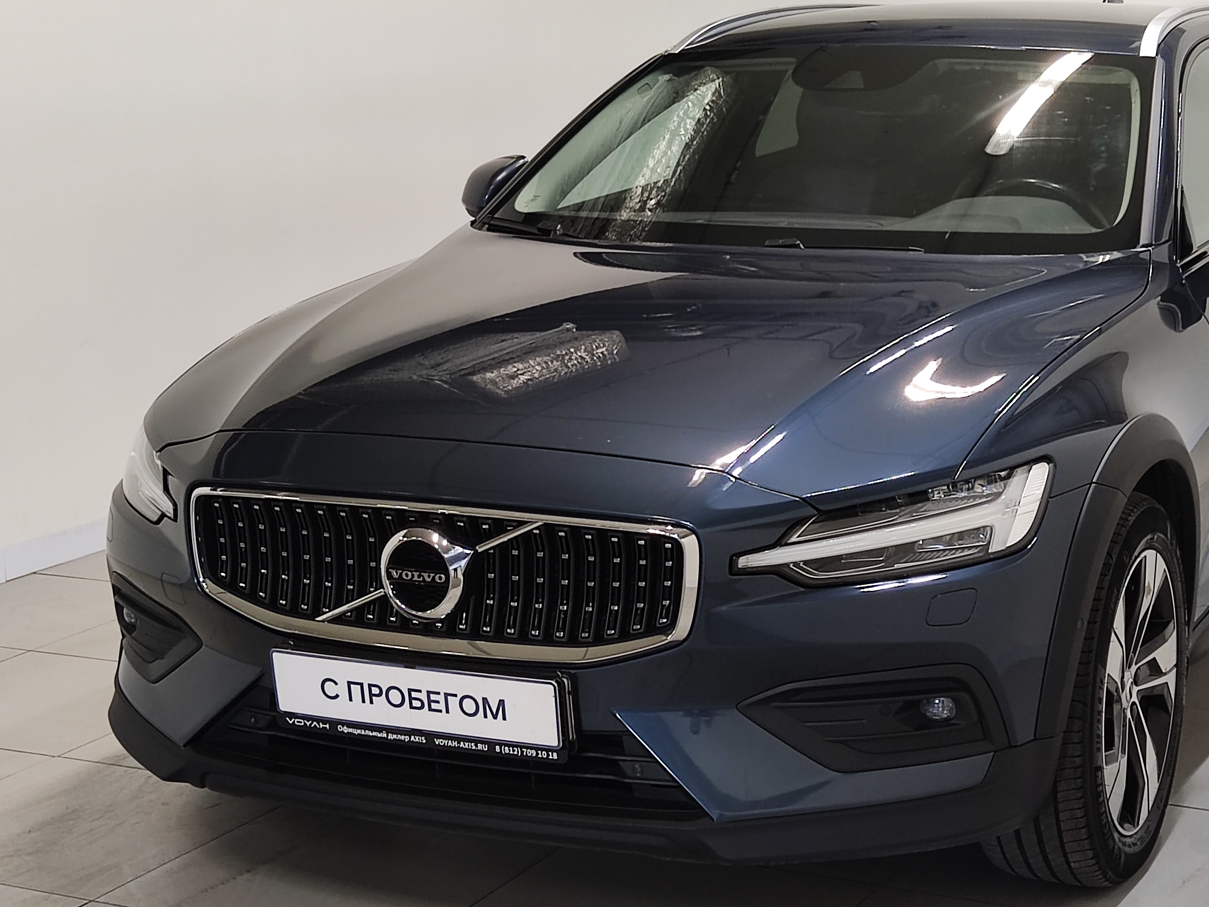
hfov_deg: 28.8
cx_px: 790
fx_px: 2340
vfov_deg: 21.9
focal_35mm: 67
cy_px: 443
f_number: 1.79
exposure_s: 1/50
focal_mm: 4.74
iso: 230
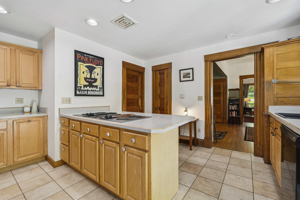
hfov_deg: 95.0
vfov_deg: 72.1
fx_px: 137
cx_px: 150
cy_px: 100
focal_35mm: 16
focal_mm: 16.5
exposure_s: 1/1.67
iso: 100
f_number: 8
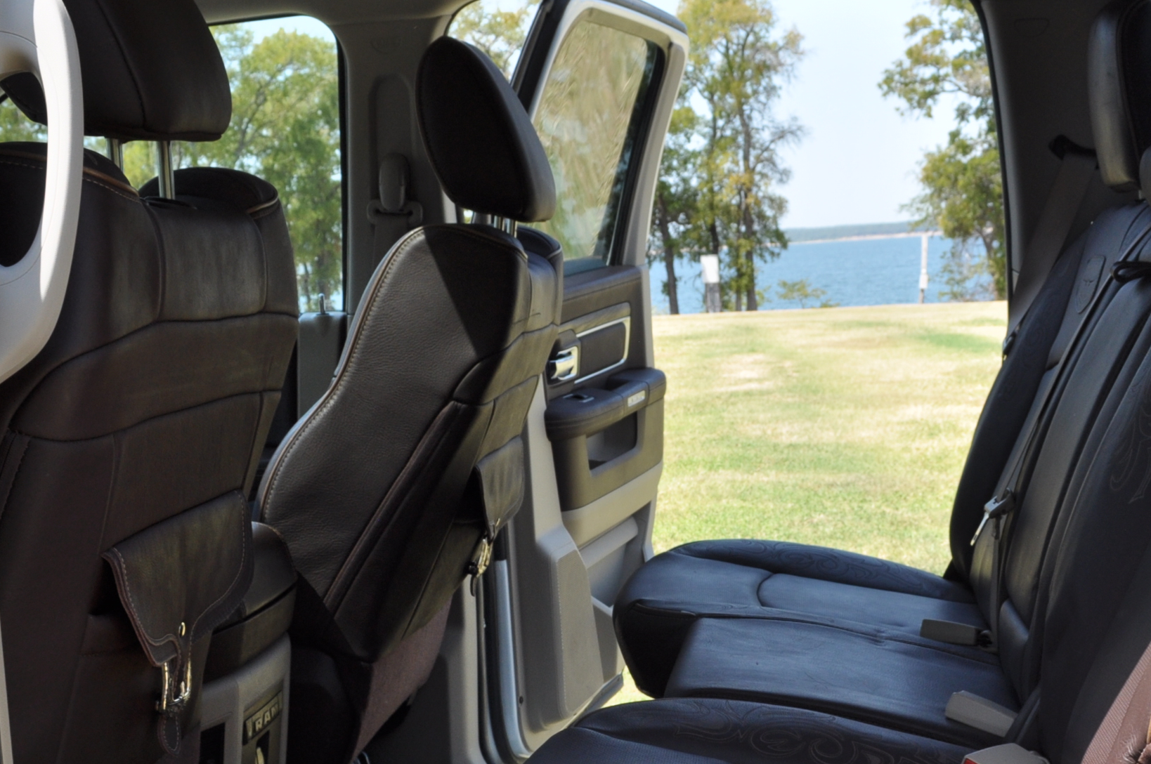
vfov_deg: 25.1
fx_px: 1692
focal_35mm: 53
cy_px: 596
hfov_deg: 37.5
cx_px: 632
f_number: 7.1
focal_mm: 18
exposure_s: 1/200
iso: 200
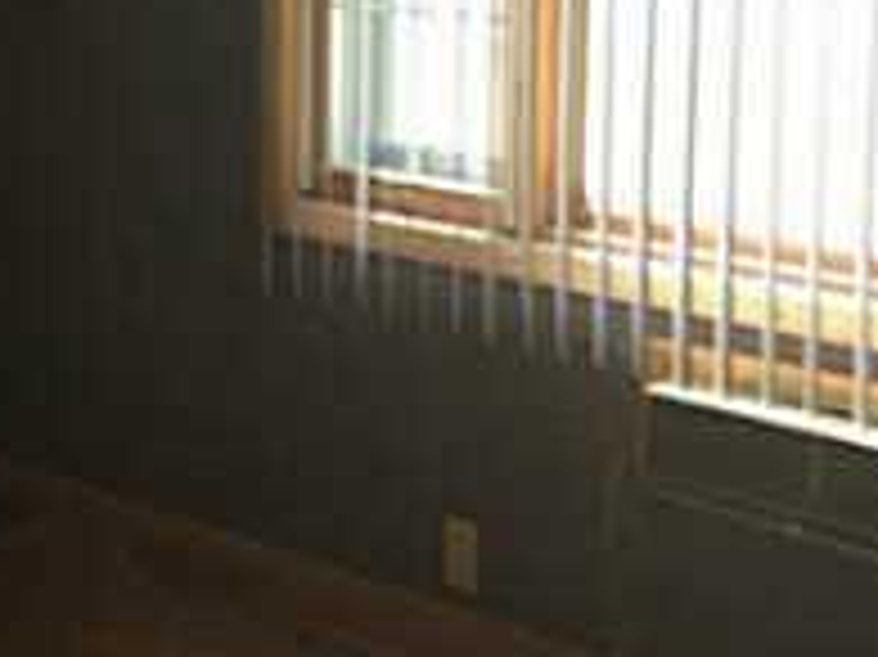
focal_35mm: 119
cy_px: 315
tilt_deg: -10.8
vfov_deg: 12.4
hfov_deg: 16.0
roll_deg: +1.8
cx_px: -135
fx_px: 3016
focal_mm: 4.15
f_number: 2.2
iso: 25
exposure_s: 1/40
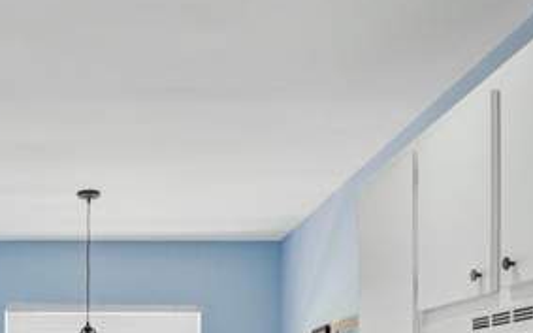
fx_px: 668
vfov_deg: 25.2
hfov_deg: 41.2
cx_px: 90
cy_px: 399
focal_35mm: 46
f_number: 2.8
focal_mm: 16
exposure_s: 1/640
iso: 800
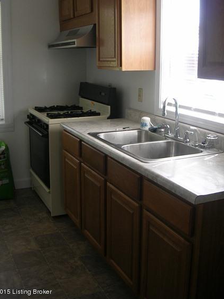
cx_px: 115
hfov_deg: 33.6
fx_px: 371
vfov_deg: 43.8
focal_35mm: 43
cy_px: 135
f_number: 2.8
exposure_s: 1/45.4
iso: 50
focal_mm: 5.8
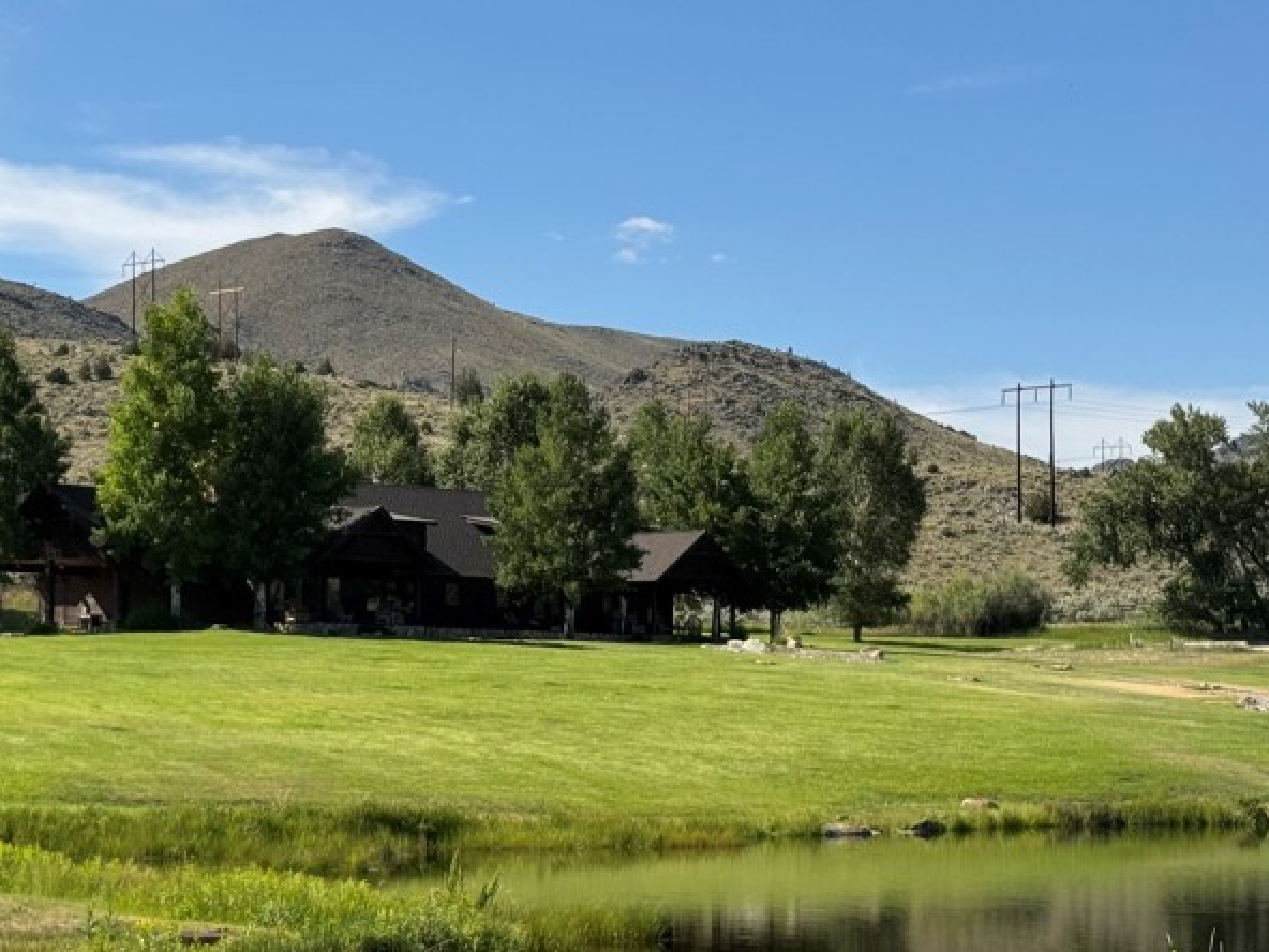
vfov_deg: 17.7
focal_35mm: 83
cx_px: 433
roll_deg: -0.2
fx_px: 3043
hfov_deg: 23.5
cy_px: 650
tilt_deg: +0.4
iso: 64
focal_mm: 6.76
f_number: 1.78
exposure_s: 1/4310
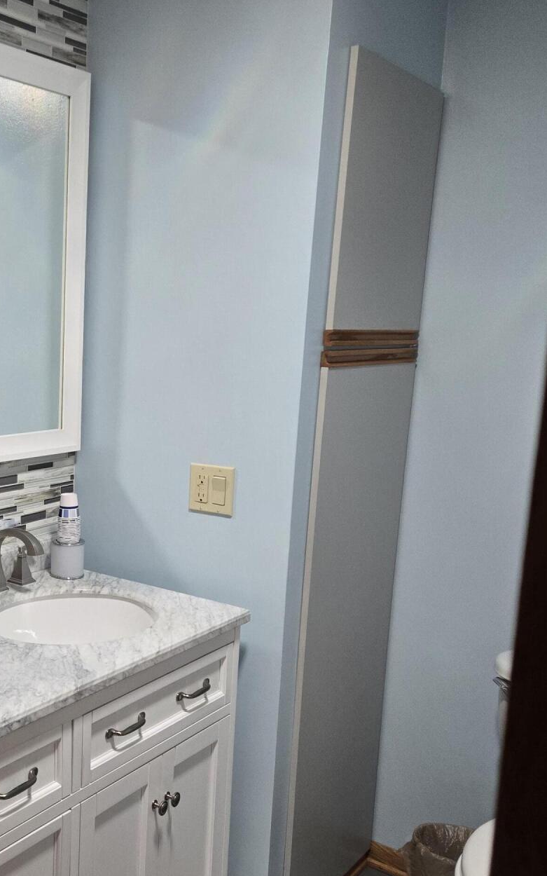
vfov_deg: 50.3
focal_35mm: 39
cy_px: 484
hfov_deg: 30.9
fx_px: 930
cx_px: 27
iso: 320
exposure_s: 1/120
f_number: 1.8
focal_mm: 5.4
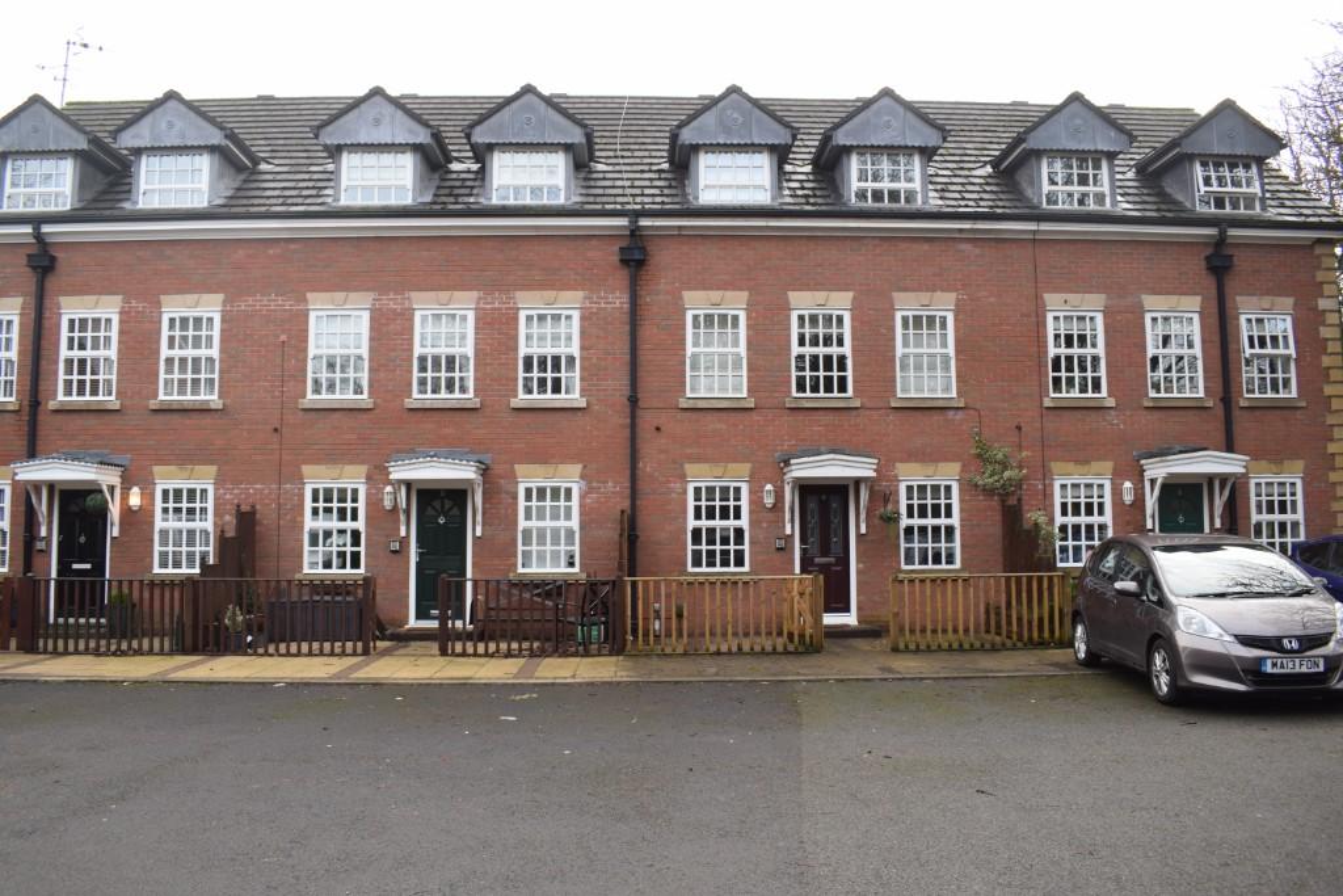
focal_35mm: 27
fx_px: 1007
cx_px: 672
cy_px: 448
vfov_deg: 47.9
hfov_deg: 67.4
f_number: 6.3
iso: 400
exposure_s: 1/160
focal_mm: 18
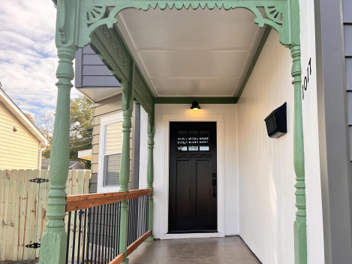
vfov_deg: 38.6
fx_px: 376
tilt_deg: +7.0
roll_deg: +0.5
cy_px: 136
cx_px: 225
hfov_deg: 49.6
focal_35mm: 37
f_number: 1.5
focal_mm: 5.7
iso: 50
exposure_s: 1/696
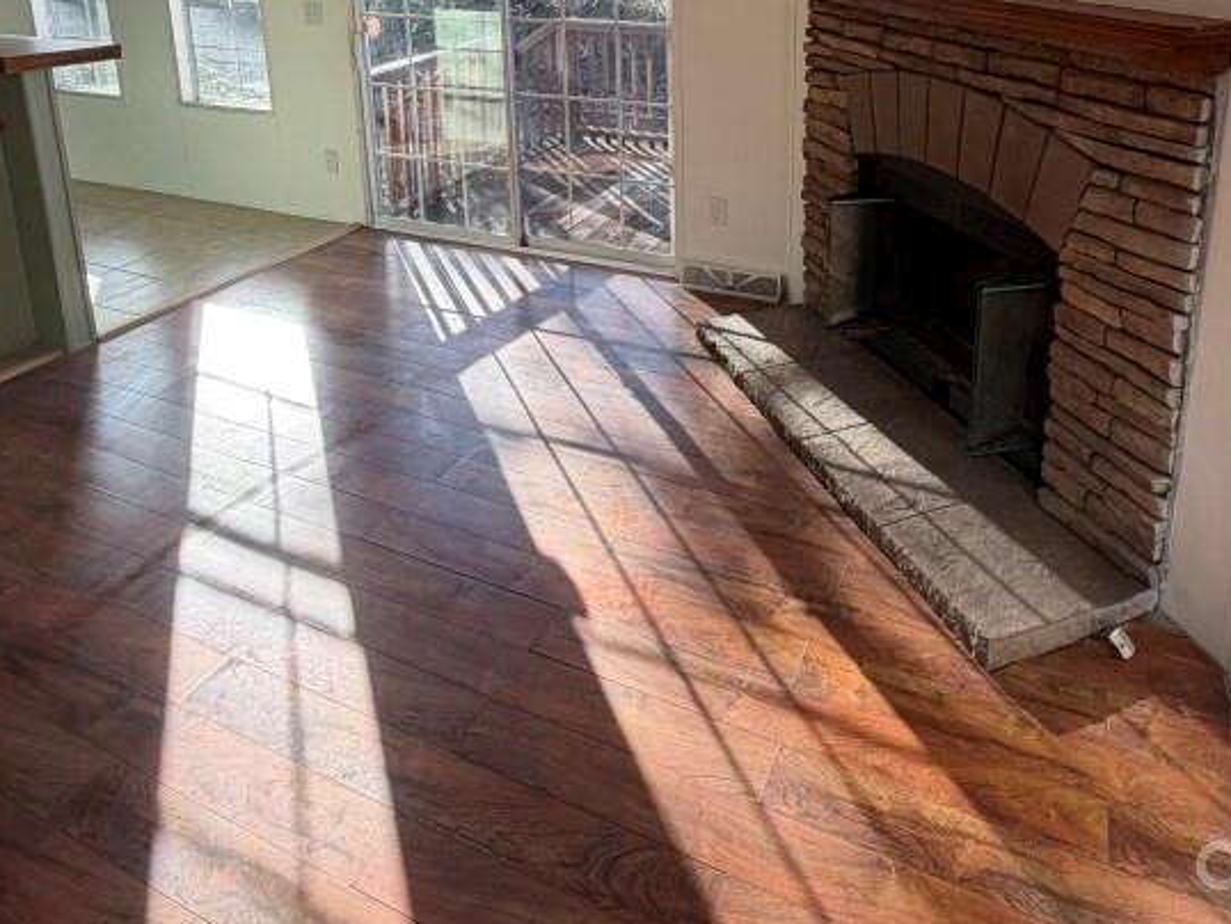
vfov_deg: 48.0
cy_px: 105
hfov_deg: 67.1
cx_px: 684
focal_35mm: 26
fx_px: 925
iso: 80
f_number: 2.2
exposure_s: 1/121
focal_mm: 2.22
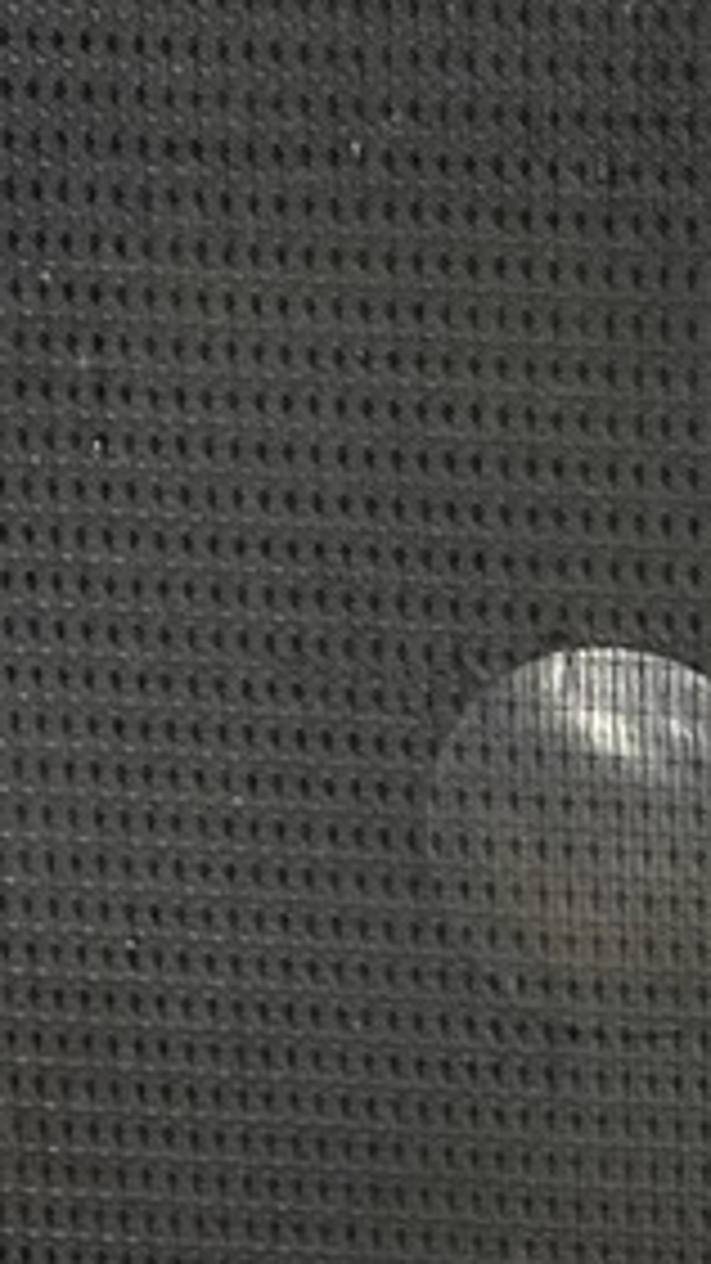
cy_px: 1251
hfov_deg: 9.4
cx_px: 1422
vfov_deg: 17.3
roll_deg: -2.1
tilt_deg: -19.6
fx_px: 4057
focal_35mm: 121
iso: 640
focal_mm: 4.25
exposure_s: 1/30
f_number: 1.8
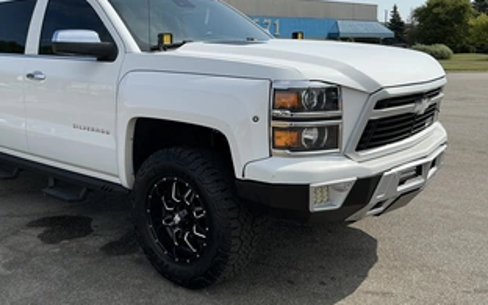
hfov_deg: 51.1
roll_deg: +0.8
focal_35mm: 38
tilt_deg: -5.5
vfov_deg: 33.4
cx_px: 188
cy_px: 108
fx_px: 505
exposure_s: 1/2320
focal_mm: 3
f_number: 1.8
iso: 25
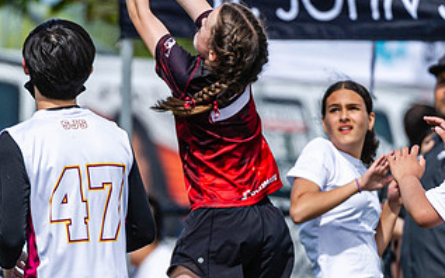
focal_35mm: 979
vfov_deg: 1.3
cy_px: 176
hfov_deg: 2.1
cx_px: 203
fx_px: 11871
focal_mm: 400
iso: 200
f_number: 4
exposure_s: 1/1600
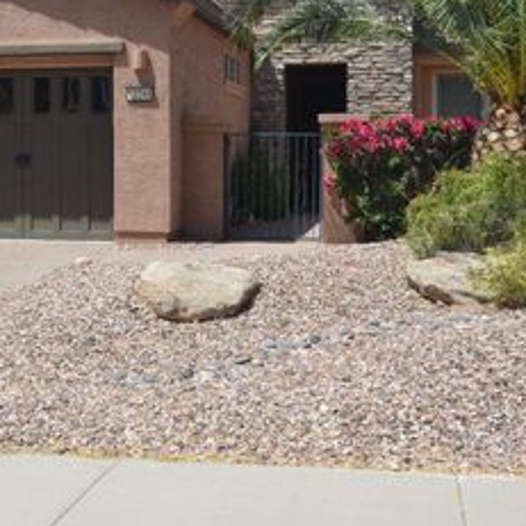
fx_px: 1135
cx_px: 146
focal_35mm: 66
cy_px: 188
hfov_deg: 25.8
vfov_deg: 26.0
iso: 140
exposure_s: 1/250
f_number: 8
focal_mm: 24
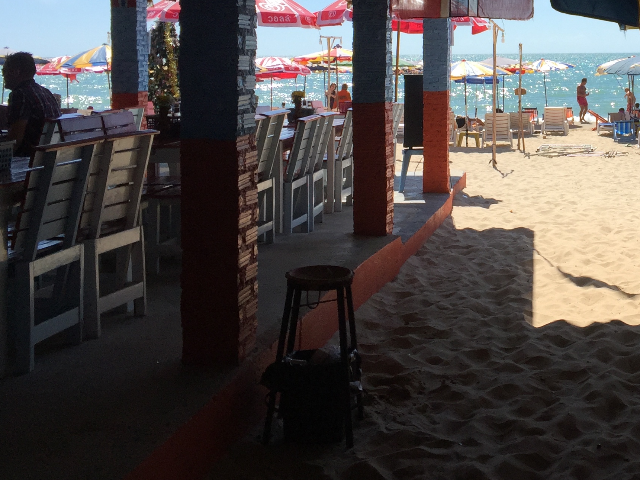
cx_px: 597
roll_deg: +0.2
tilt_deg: +0.7
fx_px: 1017
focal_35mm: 55
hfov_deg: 32.8
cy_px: 54
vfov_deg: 25.8
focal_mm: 4.15
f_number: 2.2
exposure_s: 1/1883
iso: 32
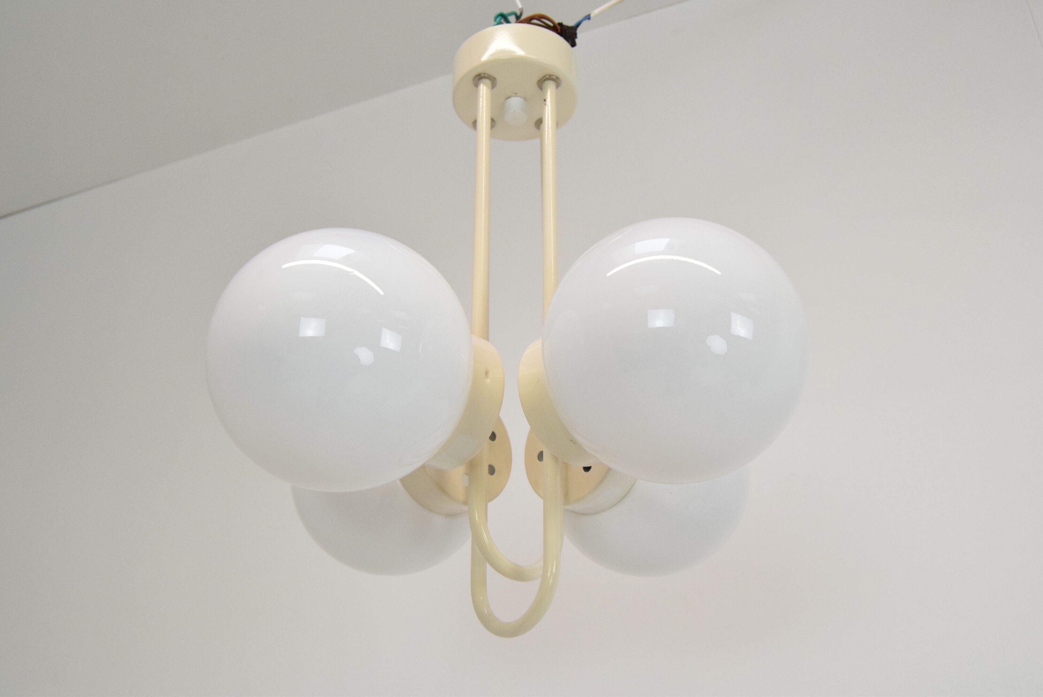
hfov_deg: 55.1
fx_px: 1000
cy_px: 348
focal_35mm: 34
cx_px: 522
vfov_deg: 38.4
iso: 1600
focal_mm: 23
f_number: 8
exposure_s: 1/250
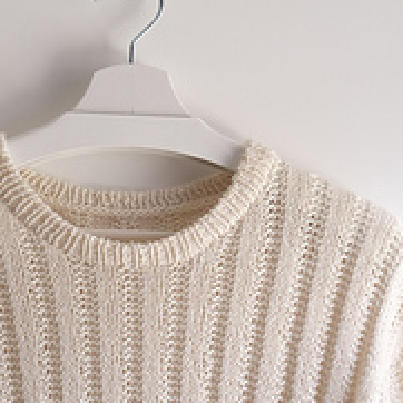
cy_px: 434
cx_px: 112
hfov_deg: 11.6
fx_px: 1976
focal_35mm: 150
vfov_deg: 11.5
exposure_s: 1/120
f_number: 1.6
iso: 160
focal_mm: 33
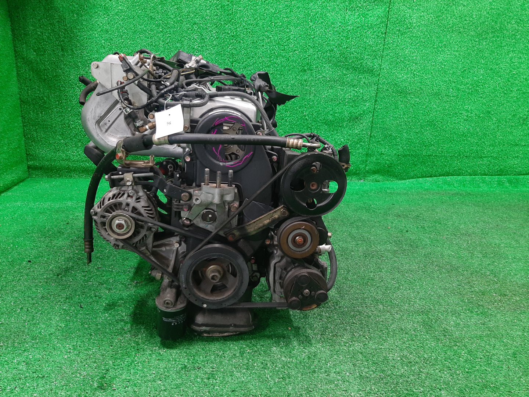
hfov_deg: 67.3
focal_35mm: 26
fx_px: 397
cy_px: 198
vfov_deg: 53.1
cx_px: 264
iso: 167
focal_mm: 3.93
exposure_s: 1/50
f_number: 1.7
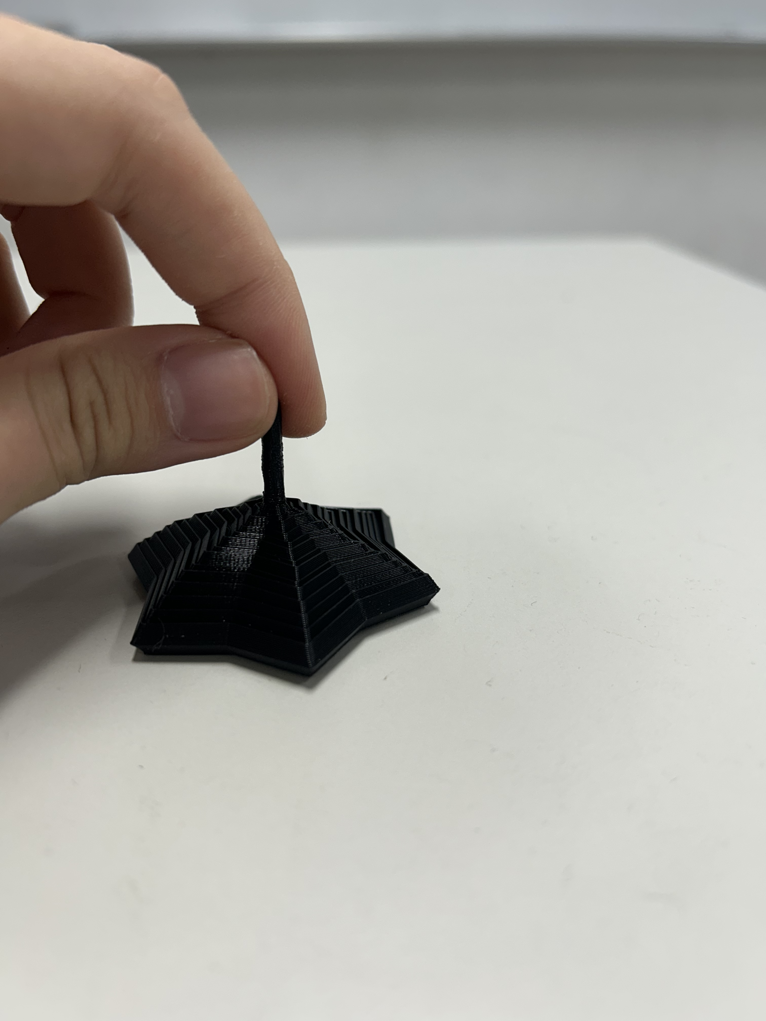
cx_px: 383
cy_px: 510
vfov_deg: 67.3
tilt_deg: -27.3
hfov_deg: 53.1
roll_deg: +1.1
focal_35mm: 26
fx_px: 767
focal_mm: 5.7
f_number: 1.5
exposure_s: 1/120
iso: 50
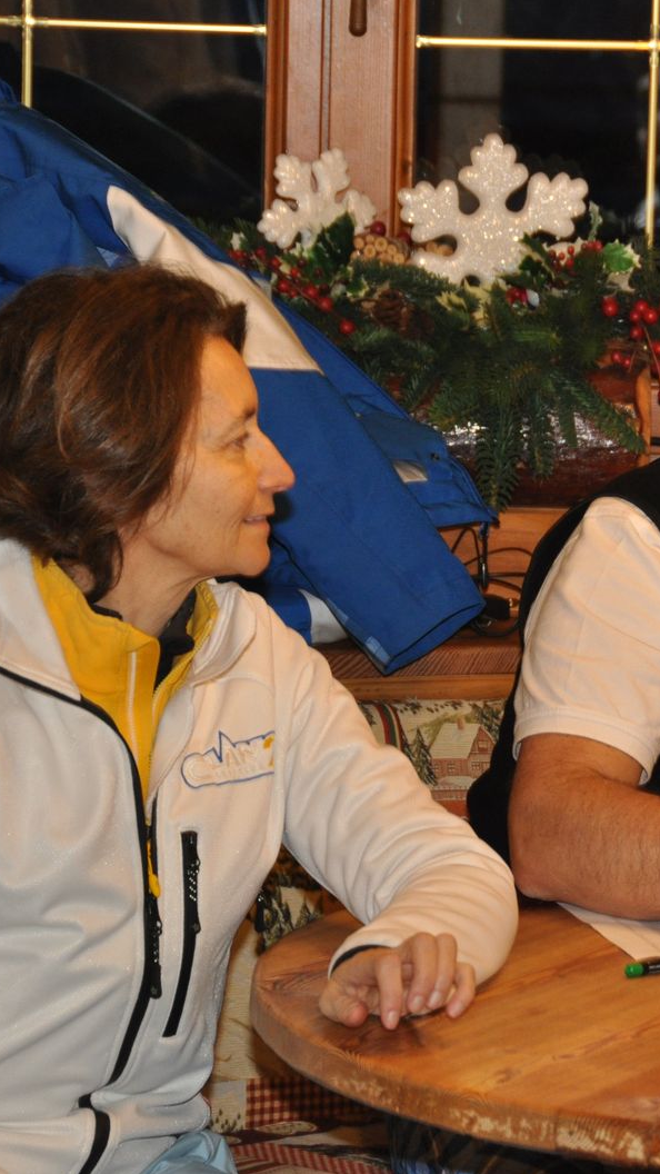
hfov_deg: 6.2
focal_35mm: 195
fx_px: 6067
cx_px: 470
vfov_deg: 11.0
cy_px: 586
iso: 800
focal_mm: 82
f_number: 5
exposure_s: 1/60
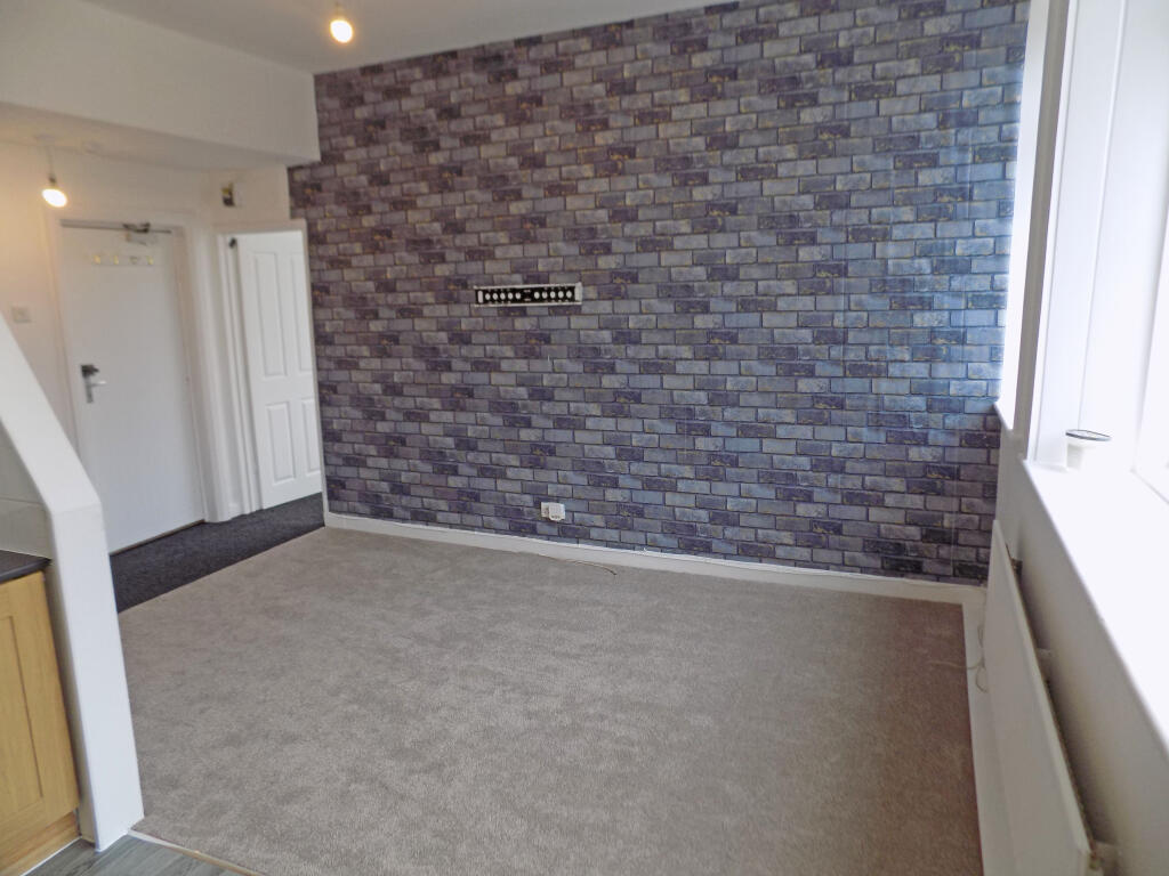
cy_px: 438
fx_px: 777
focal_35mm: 23
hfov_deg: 73.9
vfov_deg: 58.9
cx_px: 584
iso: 80
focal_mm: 4
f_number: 3.1
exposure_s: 1/40
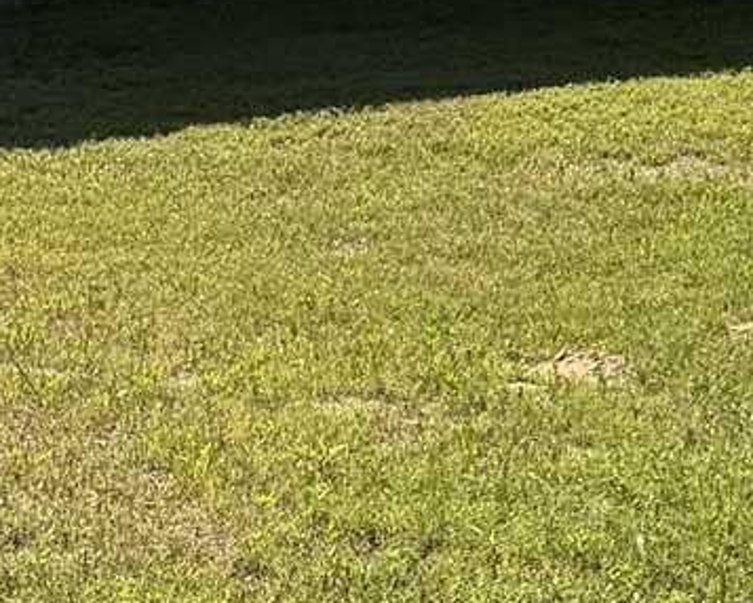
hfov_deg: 12.7
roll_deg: +0.9
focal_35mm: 151
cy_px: -164
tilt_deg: -10.3
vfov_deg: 10.0
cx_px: 690
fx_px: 3367
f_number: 1.78
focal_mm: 6.76
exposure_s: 1/4975
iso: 100
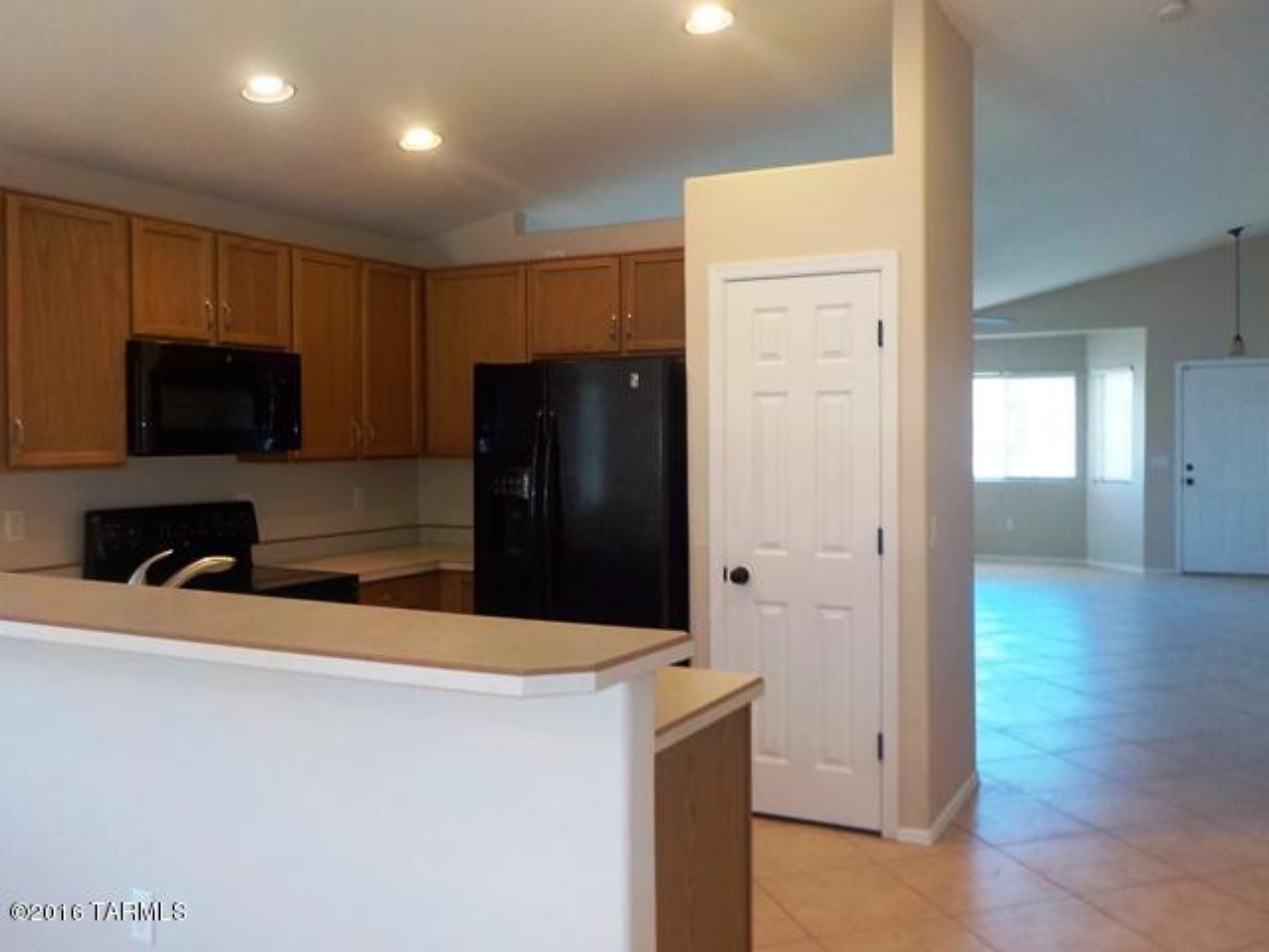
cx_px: 634
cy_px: 476
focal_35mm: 30
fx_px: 1100
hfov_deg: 60.0
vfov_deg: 46.8
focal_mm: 4.1
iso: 200
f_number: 3.3
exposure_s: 1/30
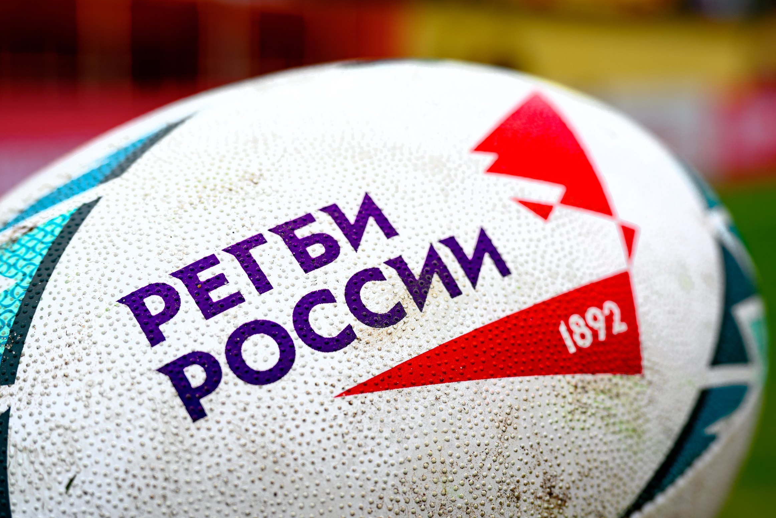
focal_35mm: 53
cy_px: 268
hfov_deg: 37.5
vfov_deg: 25.5
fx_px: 1143
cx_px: 401
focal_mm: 48
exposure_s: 1/800
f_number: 4.5
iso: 100
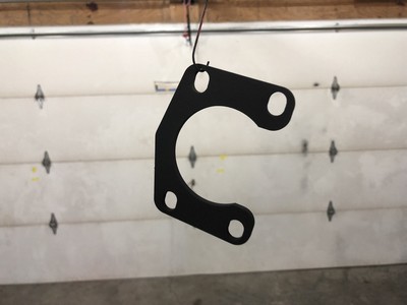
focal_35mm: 28
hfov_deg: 63.4
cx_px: 204
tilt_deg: -10.3
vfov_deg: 49.7
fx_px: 329
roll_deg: +3.9
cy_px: 152
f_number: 1.8
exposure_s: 1/20
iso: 40
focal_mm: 4
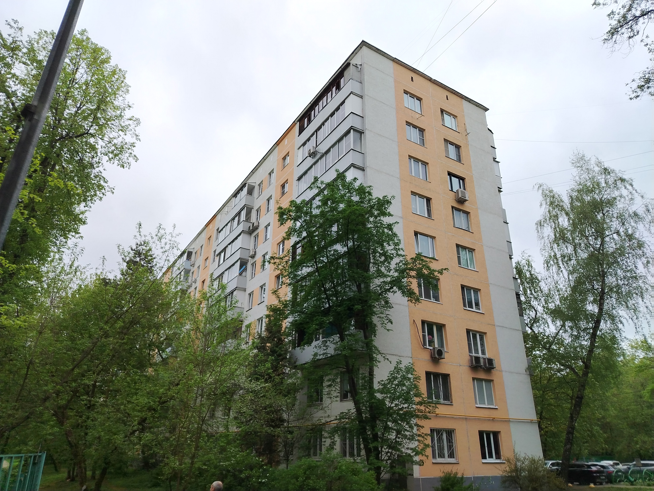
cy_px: 246
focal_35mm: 24
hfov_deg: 71.6
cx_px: 327
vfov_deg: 56.8
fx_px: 453
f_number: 1.75
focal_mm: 5.25
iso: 100
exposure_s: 1/512
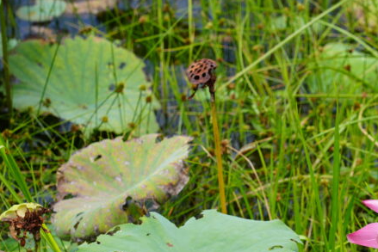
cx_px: 423
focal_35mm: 245
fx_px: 2573
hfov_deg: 8.3
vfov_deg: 5.6
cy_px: 227
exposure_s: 1/200
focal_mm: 105
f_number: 7.1
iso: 100
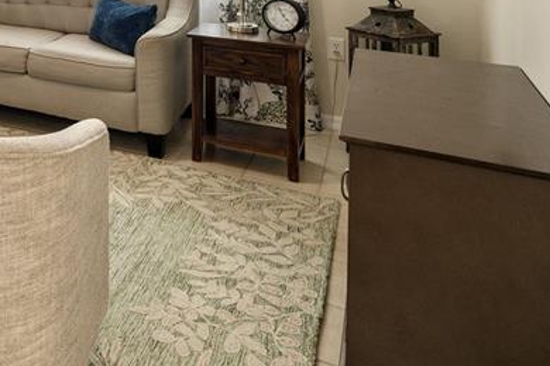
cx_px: -56
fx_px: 642
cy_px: -99
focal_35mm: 42
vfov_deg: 27.2
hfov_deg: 38.4
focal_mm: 16
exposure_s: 1/20
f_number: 8
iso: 500
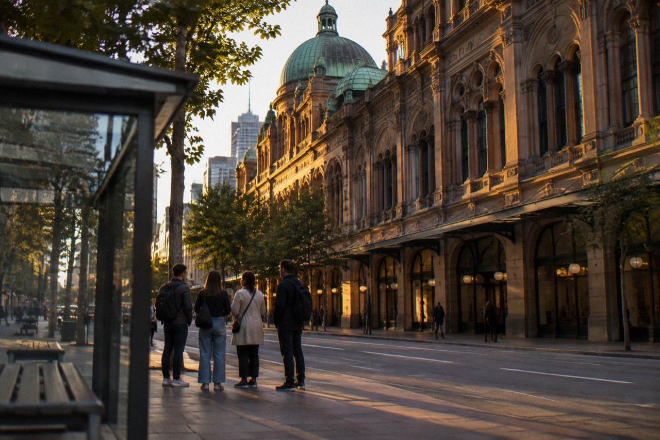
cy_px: 220
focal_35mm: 37
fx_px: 678
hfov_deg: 51.9
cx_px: 330
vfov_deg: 35.9
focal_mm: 37
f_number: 3.2
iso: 2500
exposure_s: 1/60
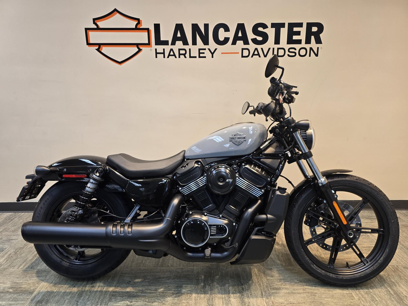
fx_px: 271
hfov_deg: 73.9
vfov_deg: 58.9
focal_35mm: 23
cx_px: 204
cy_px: 153
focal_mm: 6.3
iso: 200
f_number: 1.7
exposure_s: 1/120
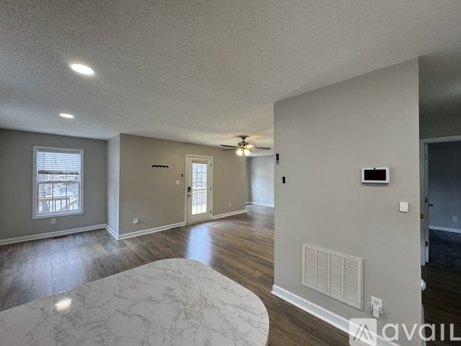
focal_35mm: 14
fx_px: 186
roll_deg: -0.6
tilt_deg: -0.1
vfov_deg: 85.7
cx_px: 230
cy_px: 173
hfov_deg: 102.1
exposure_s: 1/120
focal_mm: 2.22
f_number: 2.2
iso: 250
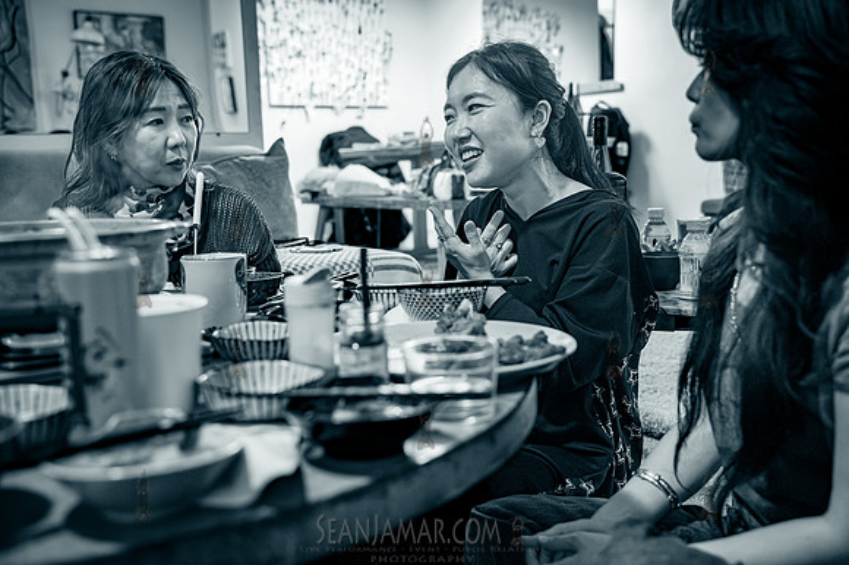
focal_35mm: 35
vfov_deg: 37.8
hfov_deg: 54.5
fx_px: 825
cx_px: 424
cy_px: 282
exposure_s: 1/160
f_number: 3.2
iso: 12800
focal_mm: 35
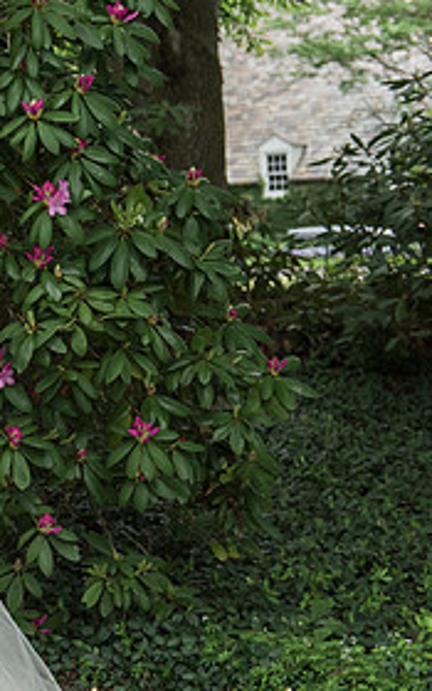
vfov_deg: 22.3
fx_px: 1752
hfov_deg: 13.3
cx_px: -220
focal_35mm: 93
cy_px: 403
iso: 800
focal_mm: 44
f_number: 3.5
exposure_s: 1/800
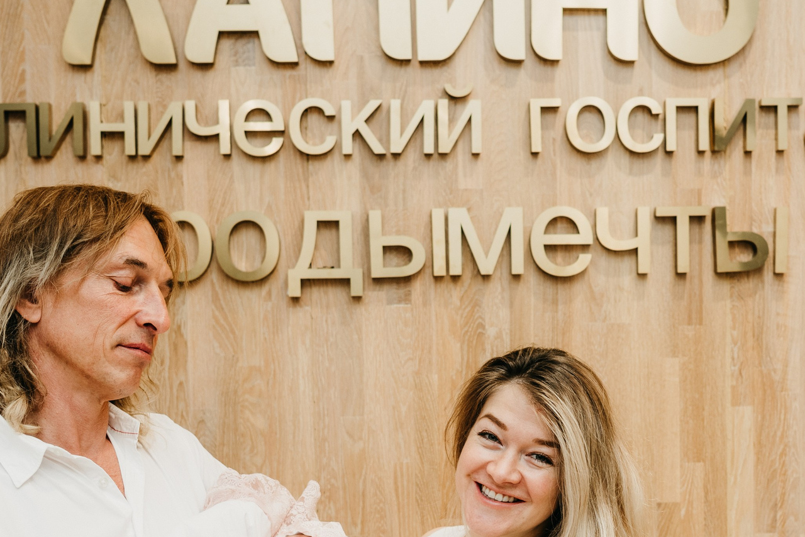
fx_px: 1342
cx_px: 484
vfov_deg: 22.2
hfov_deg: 33.3
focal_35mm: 60
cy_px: 451
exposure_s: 1/160
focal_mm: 30
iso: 160
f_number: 3.2
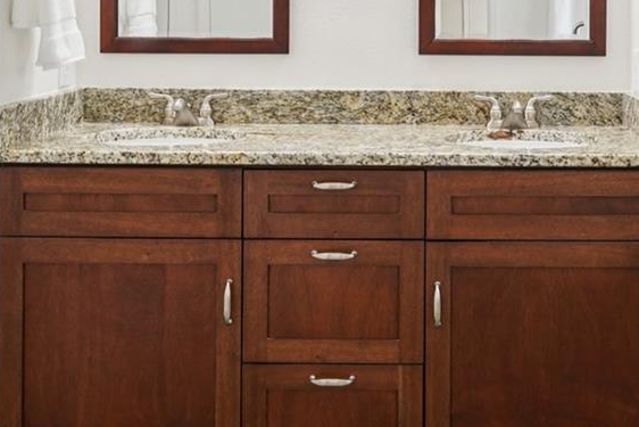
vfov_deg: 25.2
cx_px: 449
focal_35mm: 51
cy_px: -4
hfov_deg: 38.2
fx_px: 905
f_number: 8
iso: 400
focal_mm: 14
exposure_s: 1/20
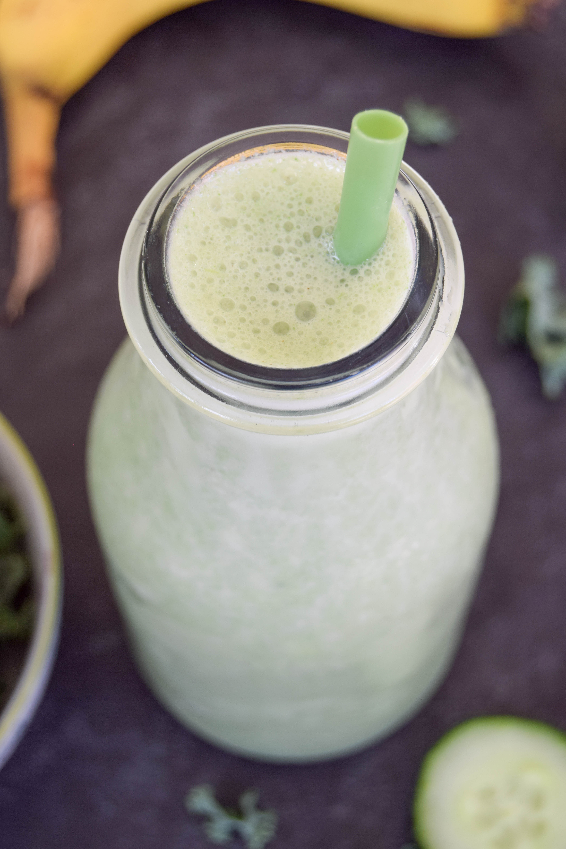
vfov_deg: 24.6
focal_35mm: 82
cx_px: 283
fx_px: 1945
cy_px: 424
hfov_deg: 16.6
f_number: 7.1
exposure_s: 1/200
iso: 400
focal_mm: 55
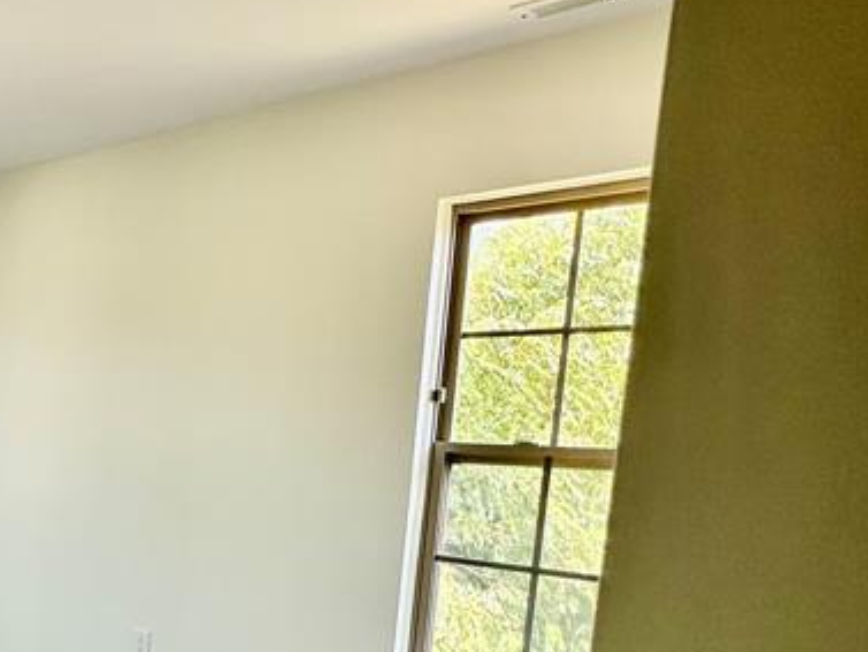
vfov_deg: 36.5
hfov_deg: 37.7
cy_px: 521
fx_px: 953
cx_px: -157
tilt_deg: -6.2
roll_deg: -1.8
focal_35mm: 38
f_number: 2.2
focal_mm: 2.22
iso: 50
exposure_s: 1/99
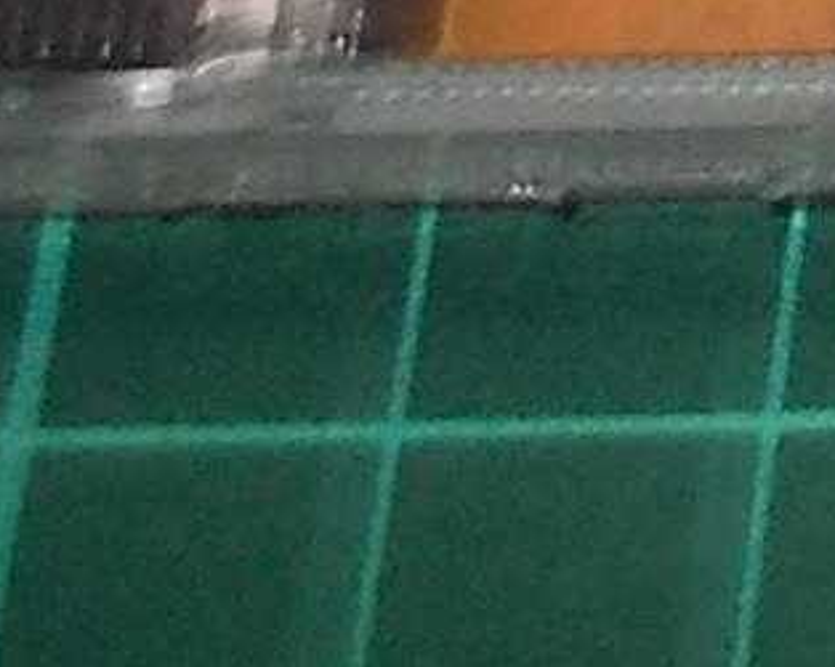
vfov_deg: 6.8
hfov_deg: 8.1
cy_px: -1358
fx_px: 5065
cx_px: 2486
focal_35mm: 205
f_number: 3.3
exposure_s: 1/30
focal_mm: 4.1
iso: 160
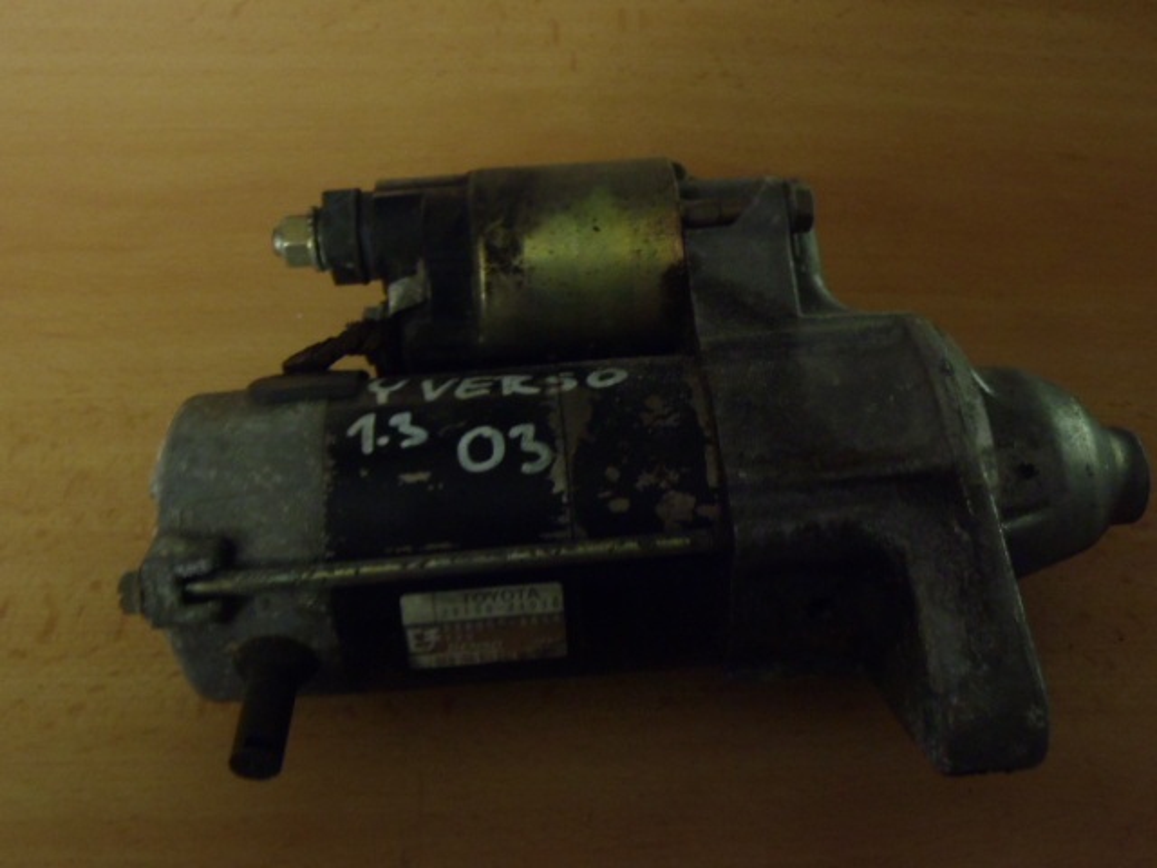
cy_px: 434
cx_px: 578
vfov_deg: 38.7
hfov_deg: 50.1
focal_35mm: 37
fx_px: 1237
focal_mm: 6.64
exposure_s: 1/4
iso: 400
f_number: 4.7
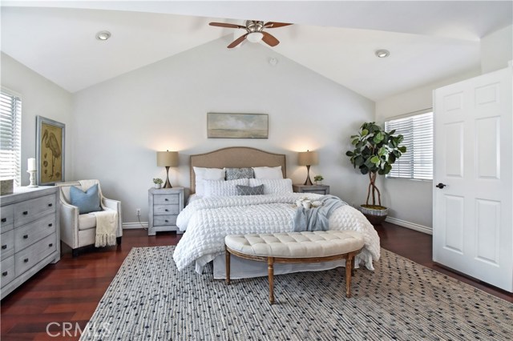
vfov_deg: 77.3
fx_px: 214
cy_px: 170
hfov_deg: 100.4
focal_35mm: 15
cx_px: 256
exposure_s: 1/100
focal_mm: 10
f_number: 8
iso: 1000
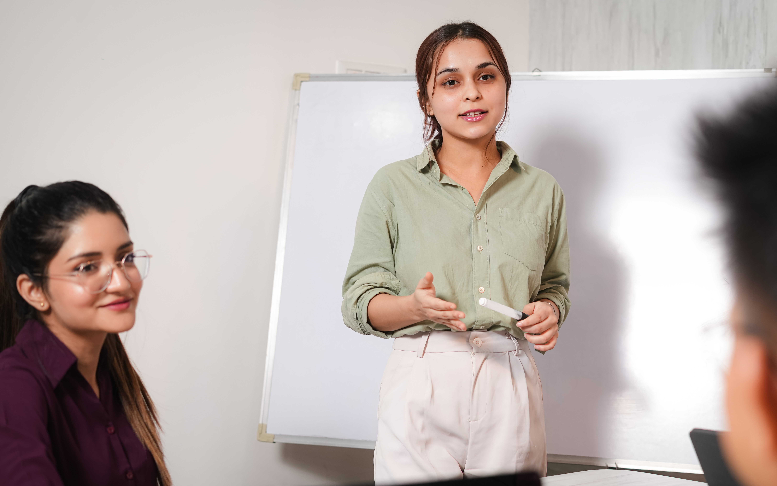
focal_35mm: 60
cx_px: 445
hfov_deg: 33.9
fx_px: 1271
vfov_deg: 21.6
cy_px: 302
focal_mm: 50
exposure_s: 1/160
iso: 320
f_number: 2.8
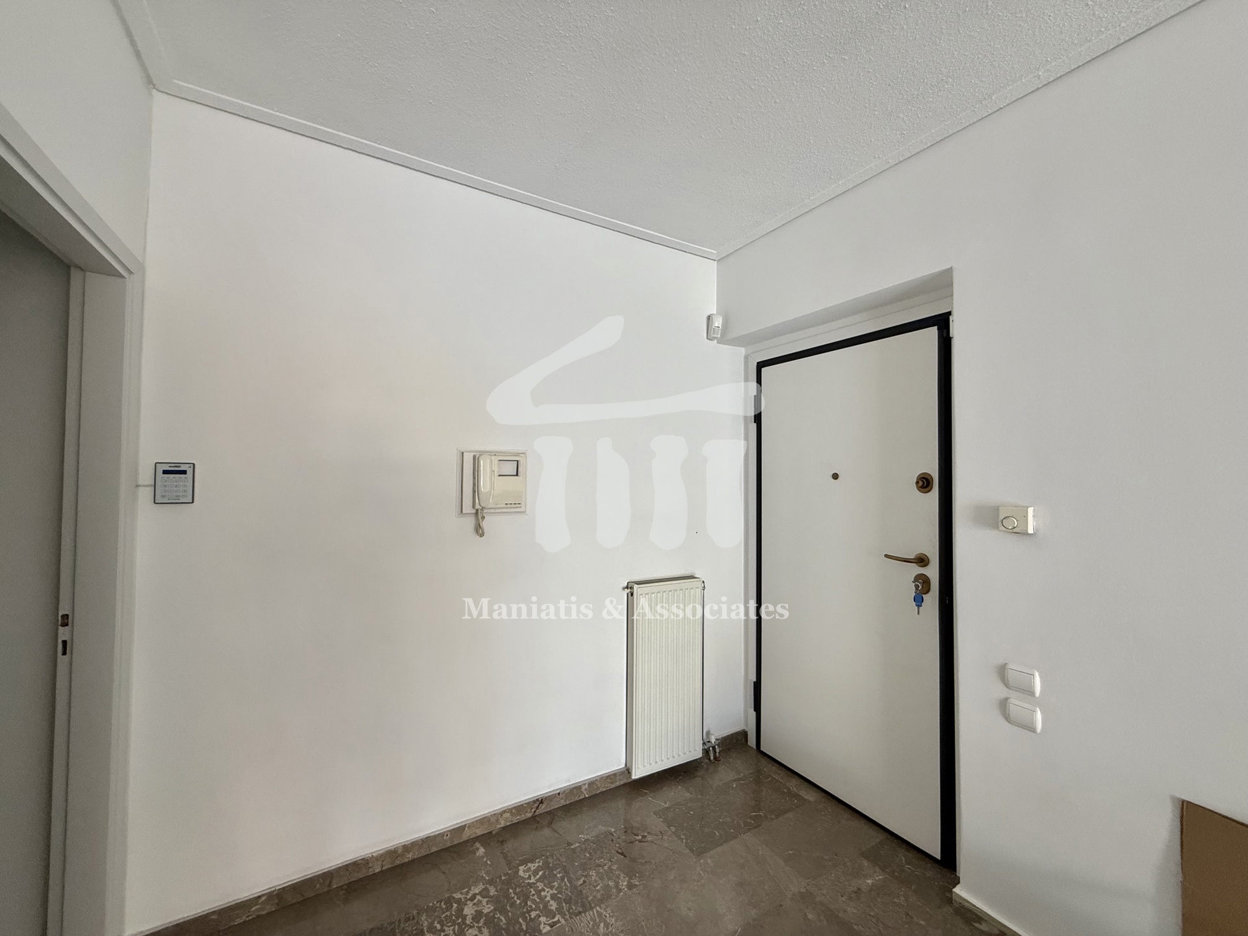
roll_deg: -1.0
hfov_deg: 102.1
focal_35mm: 14
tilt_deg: +0.9
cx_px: 624
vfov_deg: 85.7
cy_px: 468
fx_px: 505
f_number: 2.2
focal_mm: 2.22
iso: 160
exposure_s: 1/99
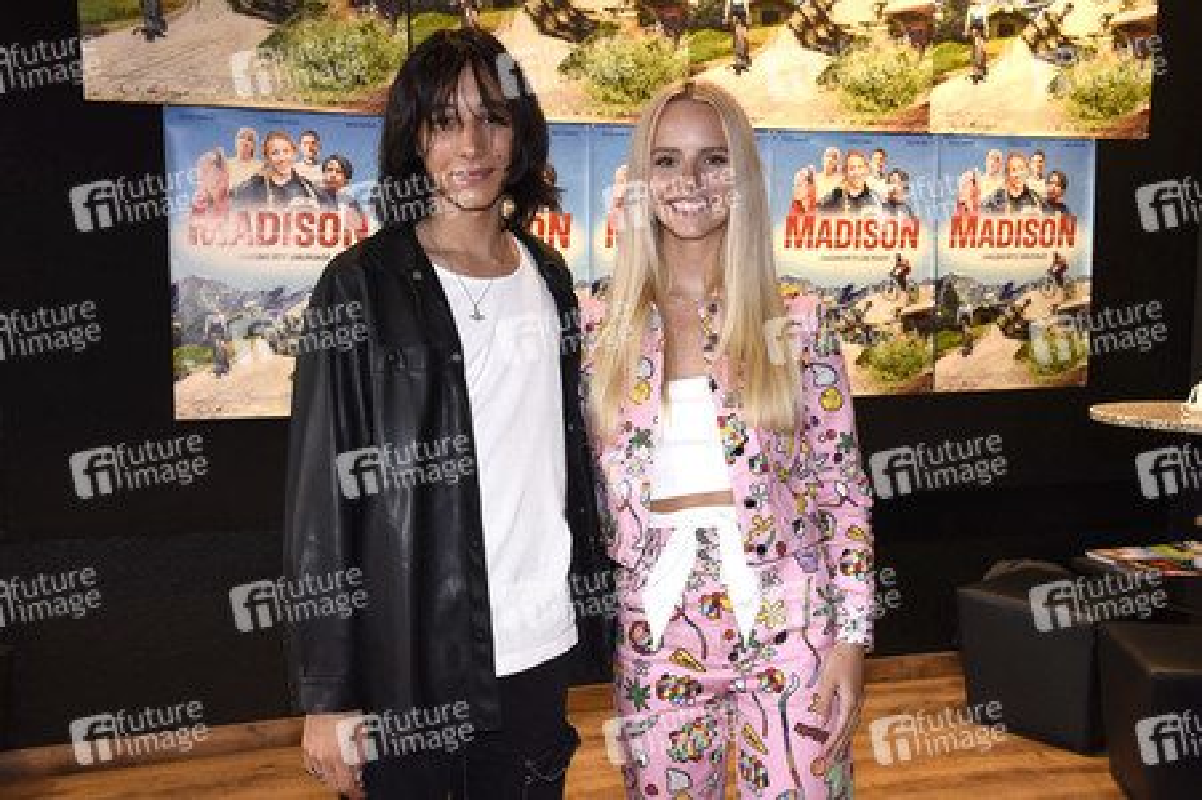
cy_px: 400
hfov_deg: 50.7
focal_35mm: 38
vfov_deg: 35.0
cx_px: 601
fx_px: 1268
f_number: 6.3
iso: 1250
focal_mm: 38
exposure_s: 1/100
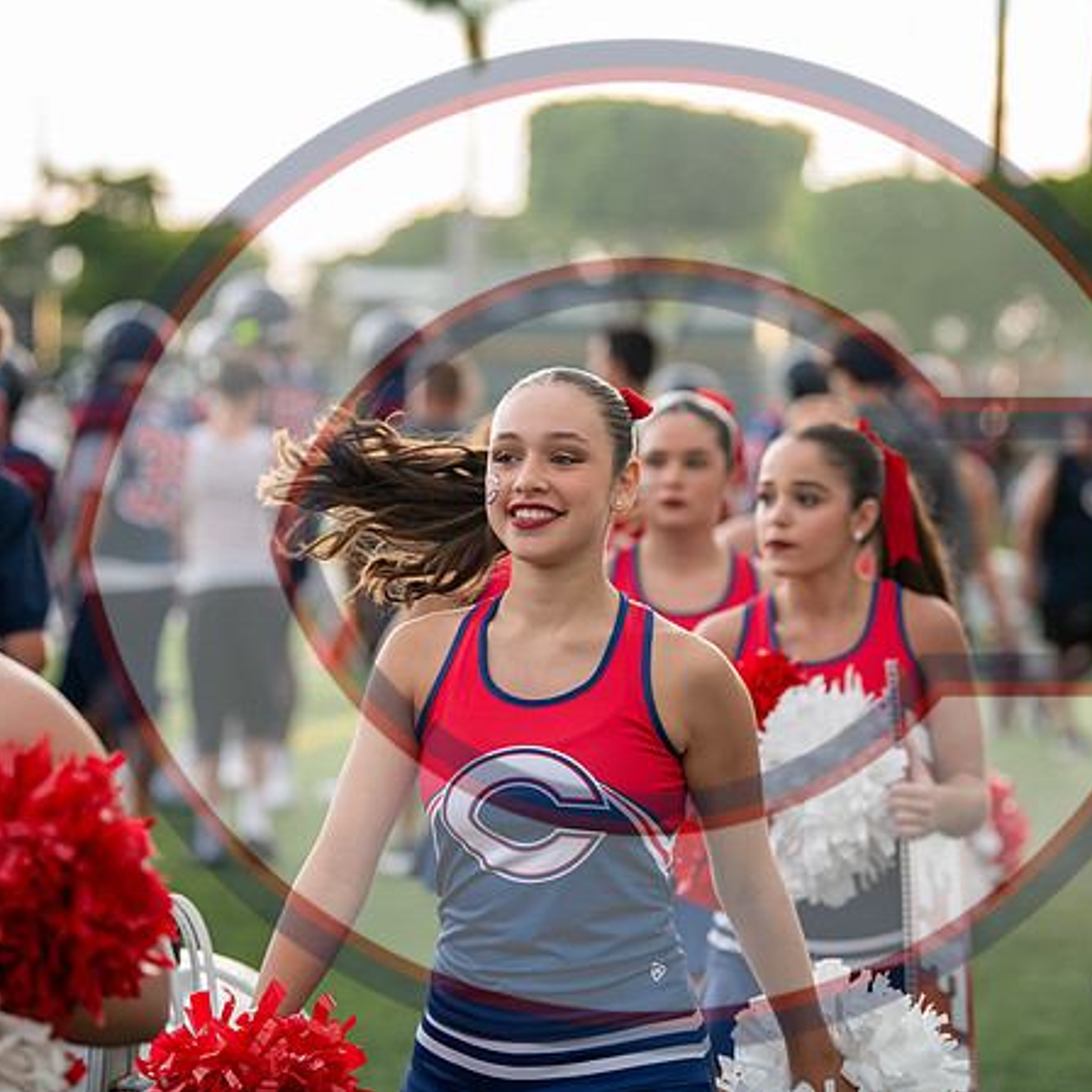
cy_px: 546
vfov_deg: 12.4
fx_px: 5032
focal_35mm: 141
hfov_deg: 12.4
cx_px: 571
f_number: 2.8
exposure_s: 1/1000
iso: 1800
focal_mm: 110
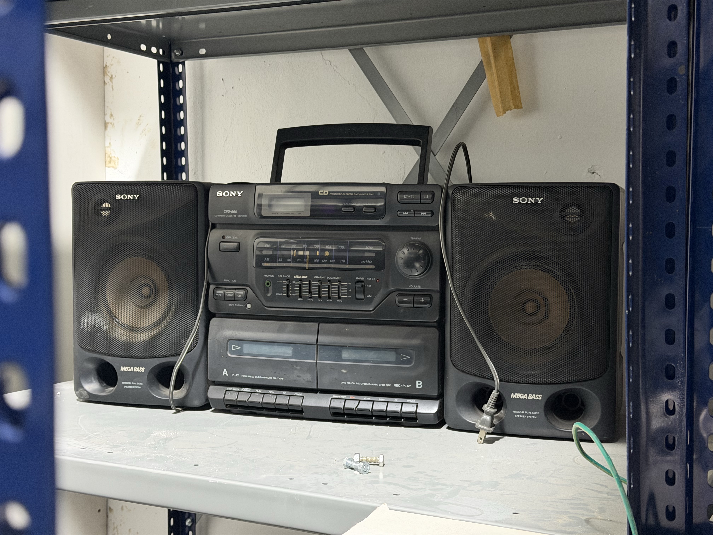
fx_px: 989
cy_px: 268
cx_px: 356
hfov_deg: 39.7
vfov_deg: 30.3
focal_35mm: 48
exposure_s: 1/33
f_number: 1.78
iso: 500
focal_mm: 6.76
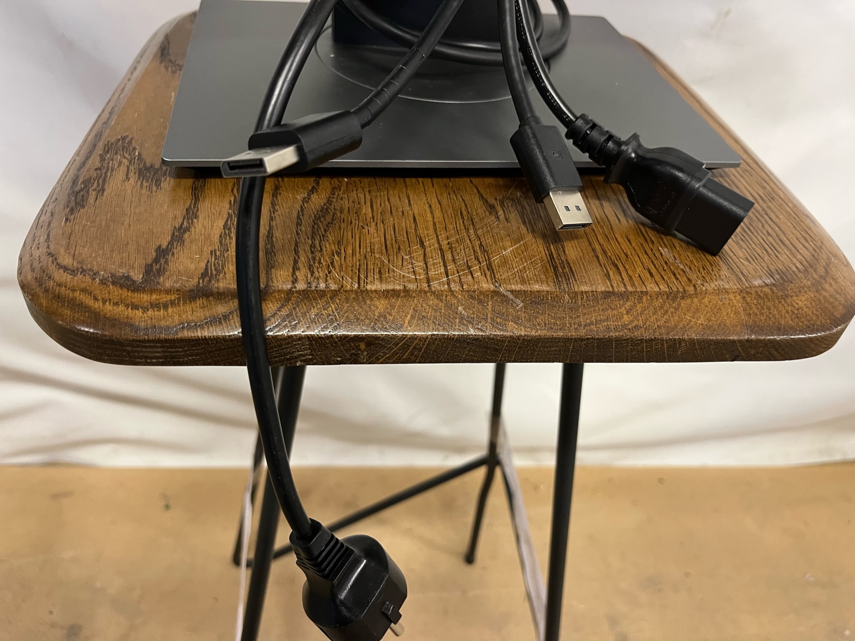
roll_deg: -6.8
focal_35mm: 26
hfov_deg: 67.3
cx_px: 428
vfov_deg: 53.0
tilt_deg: -42.4
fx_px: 642
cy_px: 320
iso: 200
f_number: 1.6
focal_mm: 5.1
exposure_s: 1/50
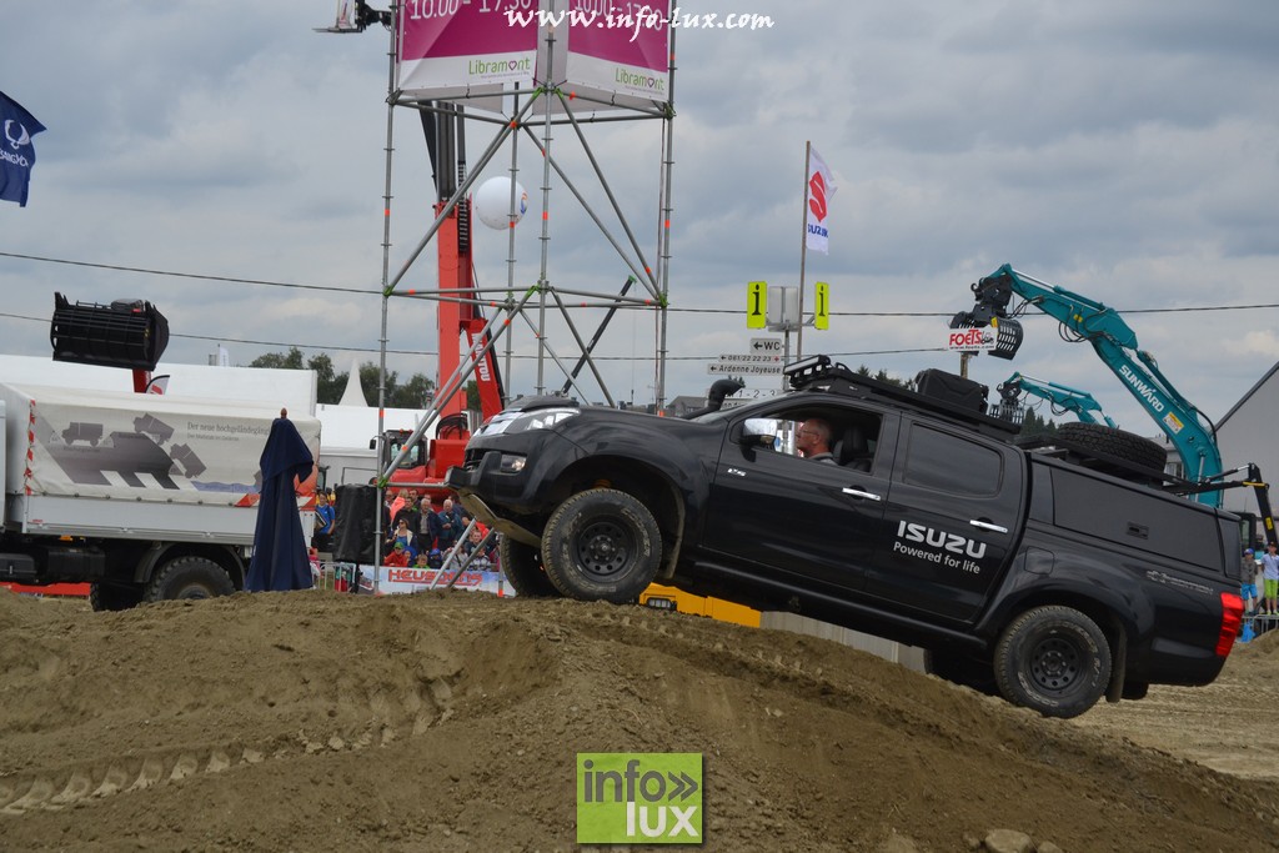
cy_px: 426
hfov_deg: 24.6
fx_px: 2931
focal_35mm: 82
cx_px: 640
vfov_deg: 16.6
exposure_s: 1/1600
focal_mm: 55
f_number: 6.3
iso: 400
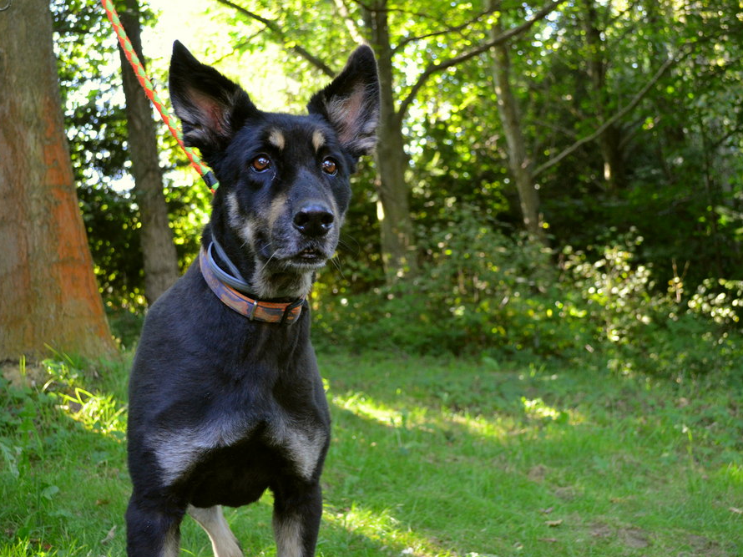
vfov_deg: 27.5
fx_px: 1137
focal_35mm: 53
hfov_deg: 36.2
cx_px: 365
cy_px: 282
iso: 1600
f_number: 4.8
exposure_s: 1/200
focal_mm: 32
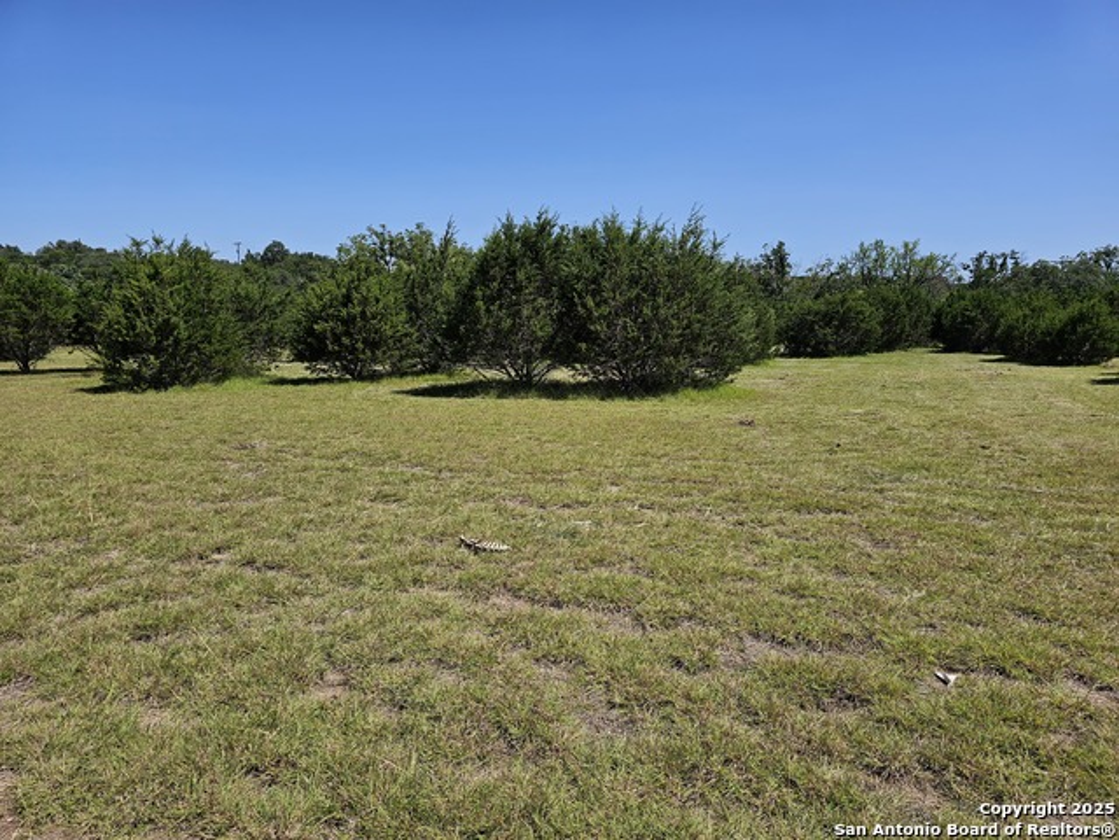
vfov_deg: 58.9
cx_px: 560
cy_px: 420
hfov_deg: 73.9
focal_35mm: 23
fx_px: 744
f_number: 1.7
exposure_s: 1/1542
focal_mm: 6.3
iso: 12
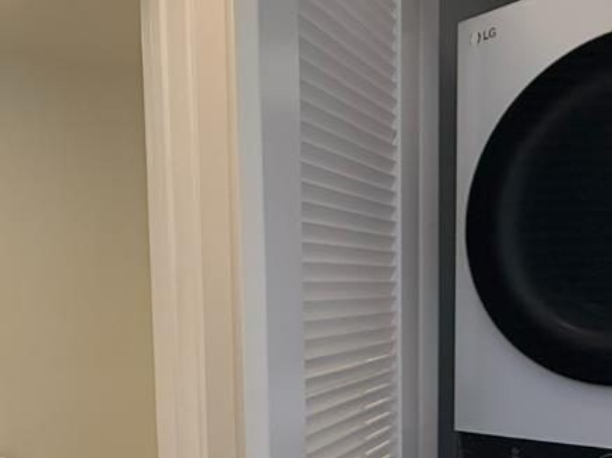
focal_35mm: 48
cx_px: 154
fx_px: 848
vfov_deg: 28.8
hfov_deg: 38.7
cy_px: 427
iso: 250
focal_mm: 2.22
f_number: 2.2
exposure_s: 1/60
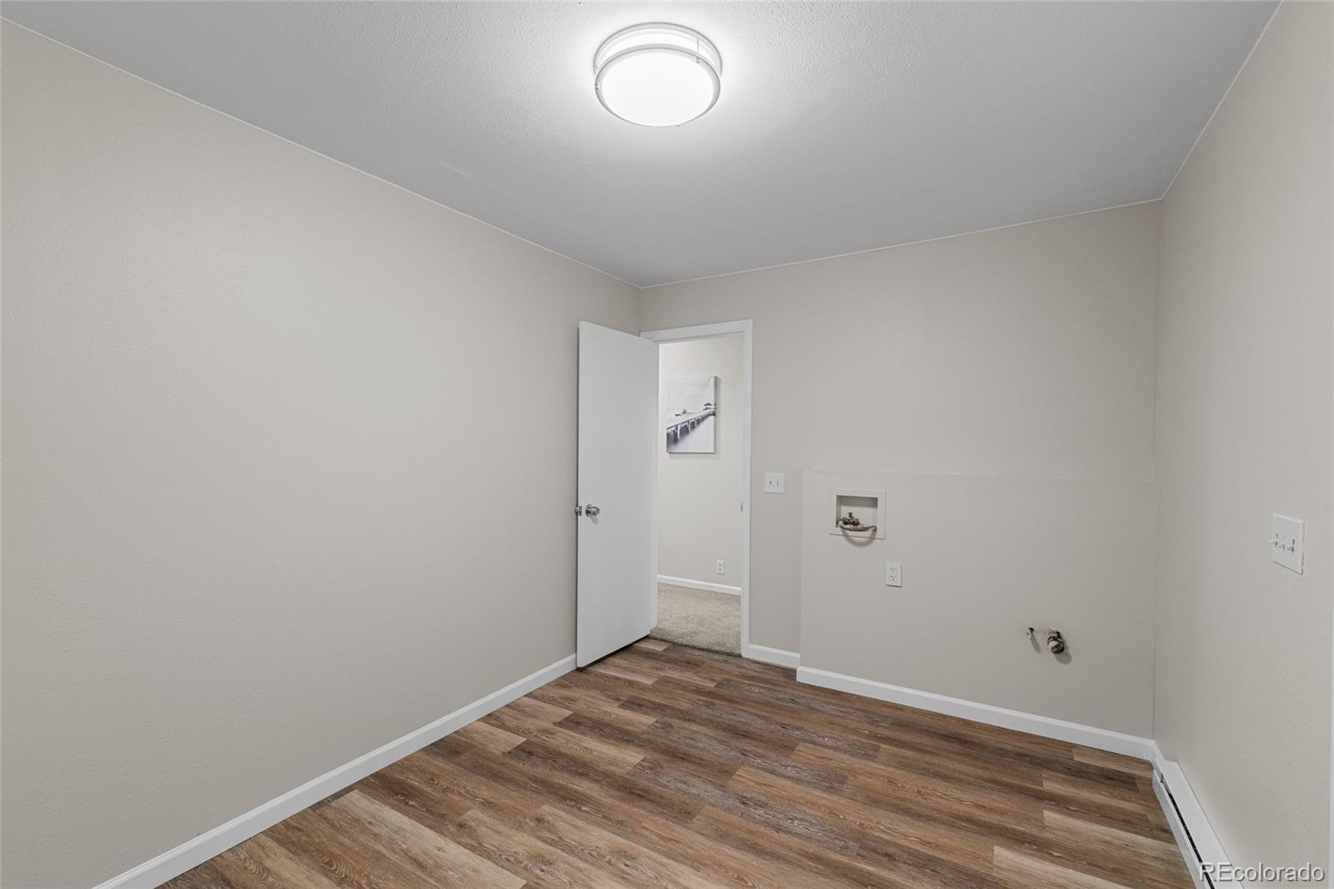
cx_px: 667
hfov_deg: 100.4
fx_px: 556
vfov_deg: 77.3
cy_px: 444
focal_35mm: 15
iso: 500
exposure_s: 1/1.67
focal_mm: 10
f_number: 8
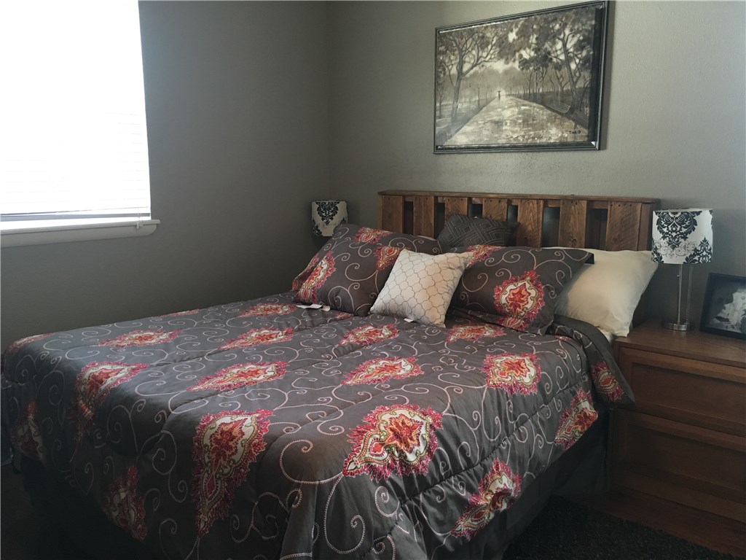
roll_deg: -0.4
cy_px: 280
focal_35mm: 29
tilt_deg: -9.3
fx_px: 625
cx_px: 373
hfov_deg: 61.7
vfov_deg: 48.2
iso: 125
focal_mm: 4.15
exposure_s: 1/30
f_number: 2.2
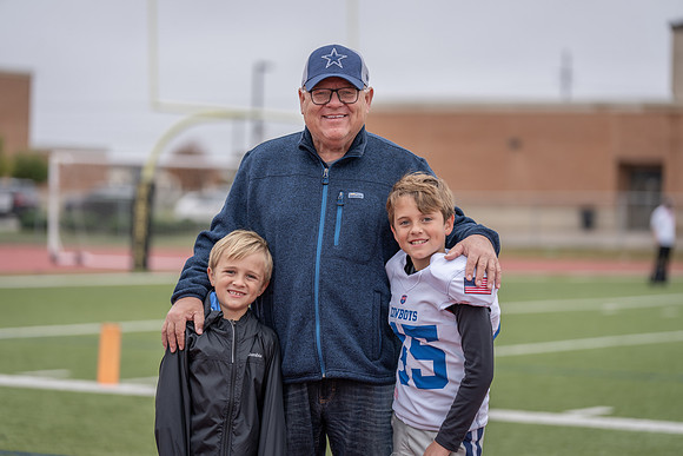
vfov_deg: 11.0
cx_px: 342
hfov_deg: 16.4
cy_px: 228
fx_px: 2372
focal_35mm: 125
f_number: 2.8
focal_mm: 125
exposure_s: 1/500
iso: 100
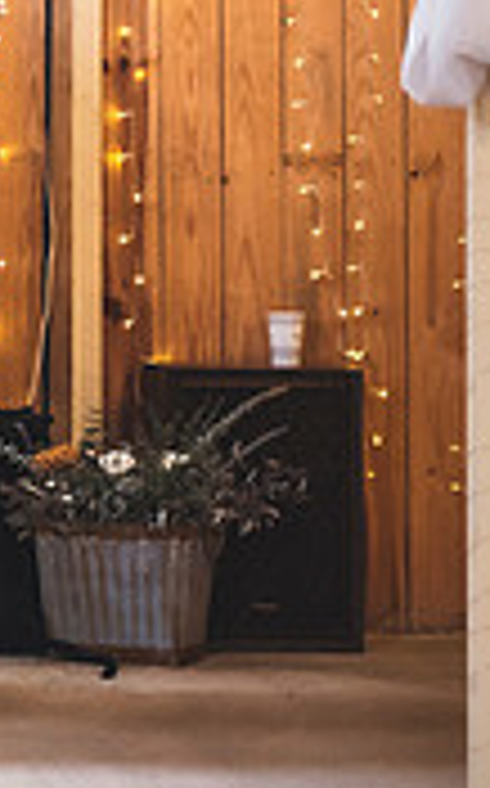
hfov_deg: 5.7
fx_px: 4691
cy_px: 33
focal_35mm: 219
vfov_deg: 9.5
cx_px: -768
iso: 800
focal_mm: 62
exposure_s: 1/125
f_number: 2.8
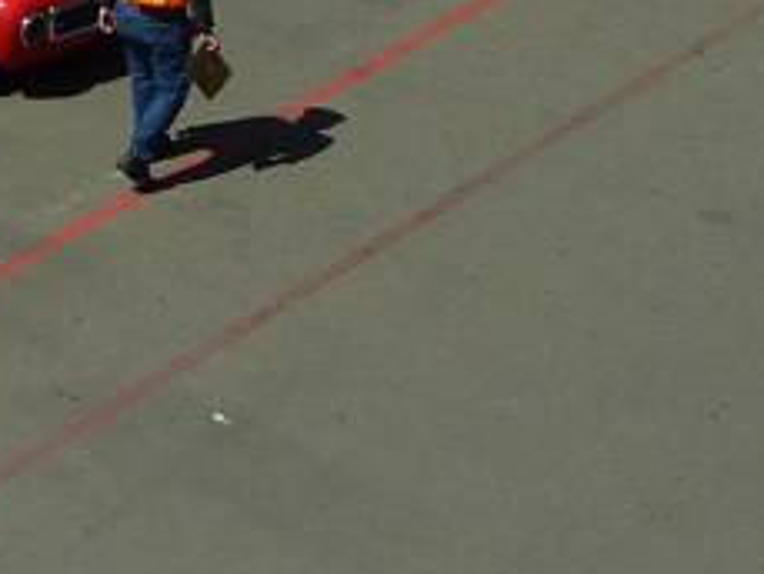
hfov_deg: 11.4
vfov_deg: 8.8
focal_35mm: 166
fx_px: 3666
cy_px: -120
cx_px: -430
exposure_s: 1/640
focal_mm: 5.7
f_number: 5.6
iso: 80
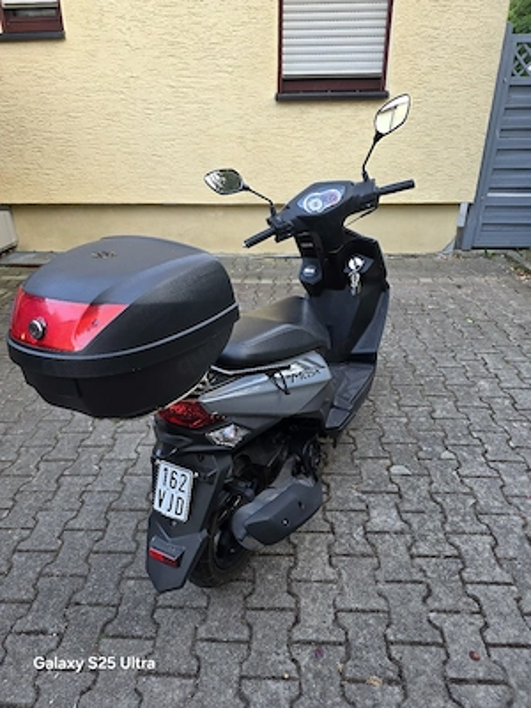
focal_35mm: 23
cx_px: 266
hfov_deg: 58.9
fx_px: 470
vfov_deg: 73.9
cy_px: 354
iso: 160
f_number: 1.7
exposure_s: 1/101
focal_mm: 6.3
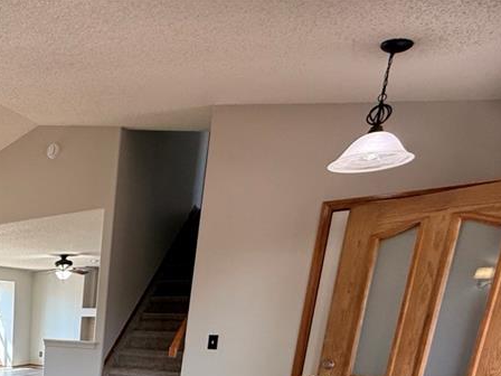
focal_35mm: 32
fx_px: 463
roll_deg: -0.6
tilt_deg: -13.6
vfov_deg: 36.3
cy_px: 427
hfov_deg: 45.6
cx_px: -25
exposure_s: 1/120
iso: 160
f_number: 2.2
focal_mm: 2.22
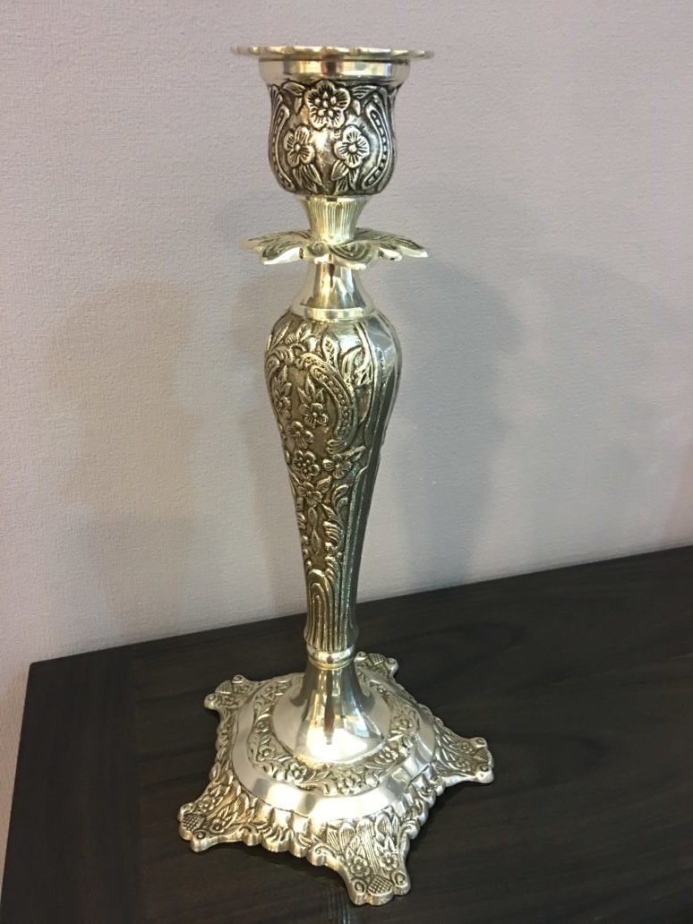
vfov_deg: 61.7
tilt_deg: -23.6
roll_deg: +0.3
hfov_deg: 48.2
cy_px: 462
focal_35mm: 29
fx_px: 774
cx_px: 346
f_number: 2.2
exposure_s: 1/8
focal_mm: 4.15
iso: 125
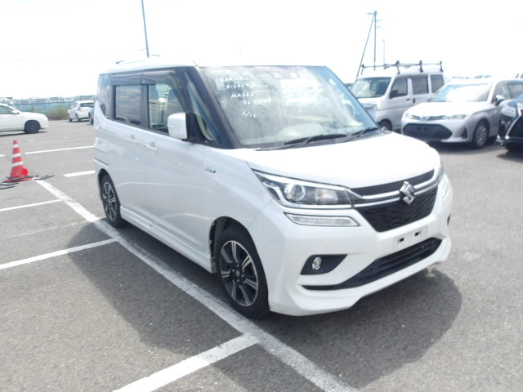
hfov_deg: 65.3
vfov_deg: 51.4
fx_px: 408
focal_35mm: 27
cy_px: 196
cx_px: 262
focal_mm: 4.9
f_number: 10.4
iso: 100
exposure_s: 1/60
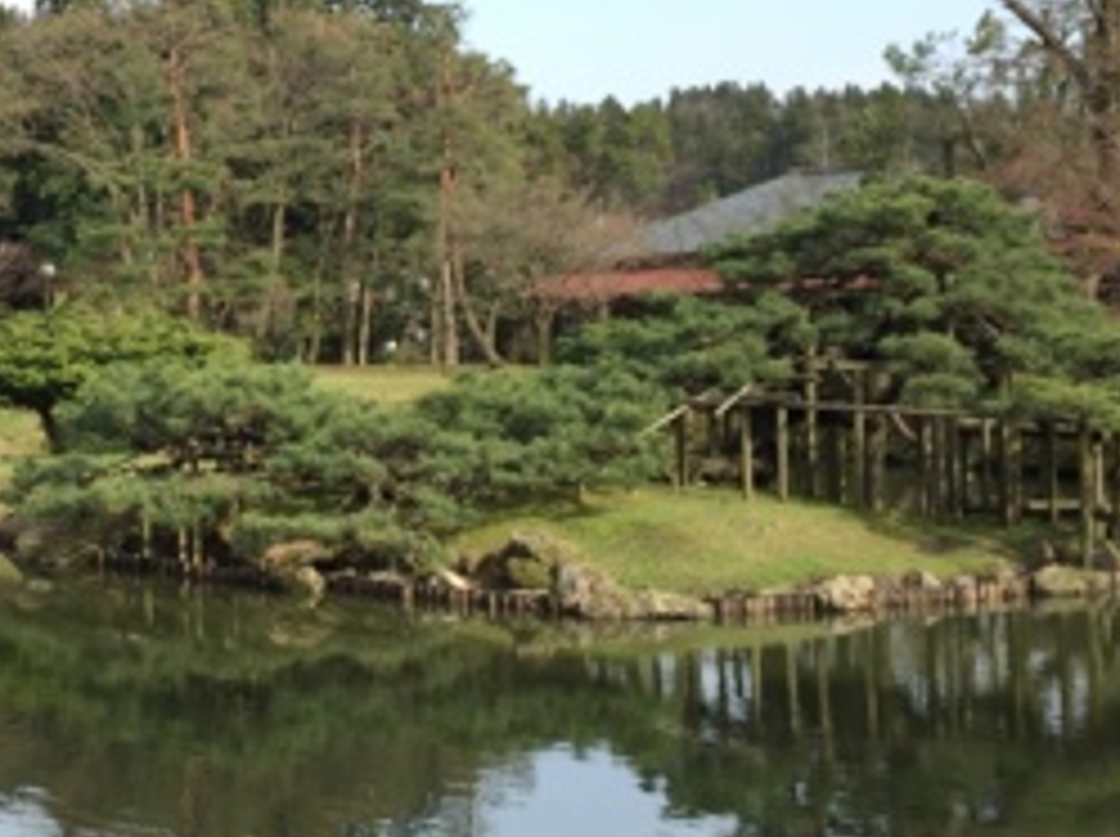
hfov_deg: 27.0
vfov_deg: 20.7
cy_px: 176
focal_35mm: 70
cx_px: 157
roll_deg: +0.7
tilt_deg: +3.1
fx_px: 2262
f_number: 2.2
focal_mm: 4.15
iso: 32
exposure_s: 1/694
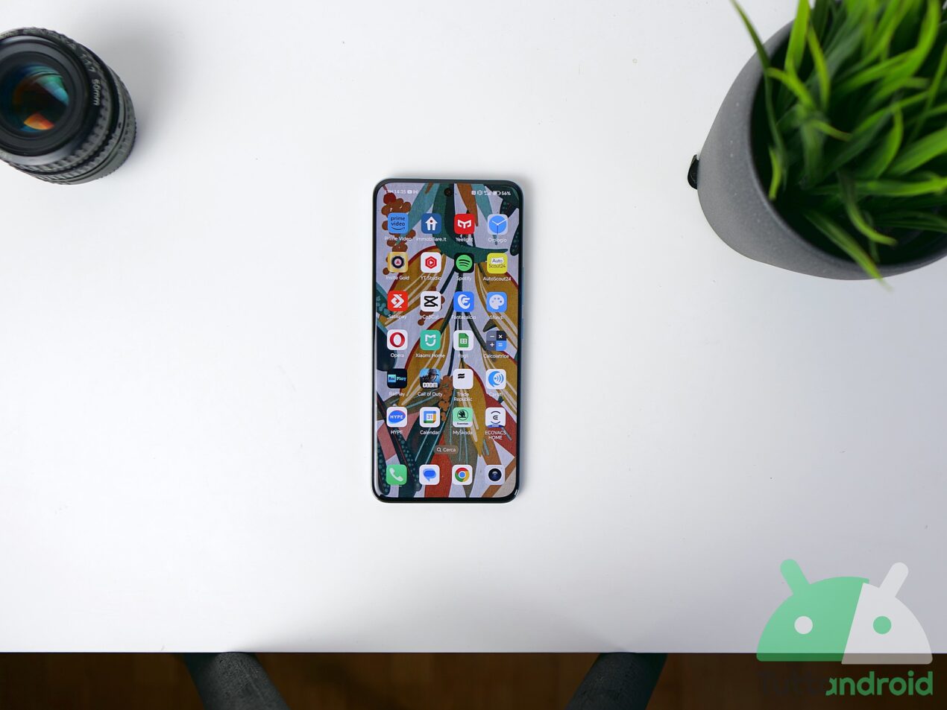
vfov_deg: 44.2
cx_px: 474
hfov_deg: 56.8
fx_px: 876
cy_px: 355
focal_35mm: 32
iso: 200
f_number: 2.2
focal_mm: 16
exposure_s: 1/100
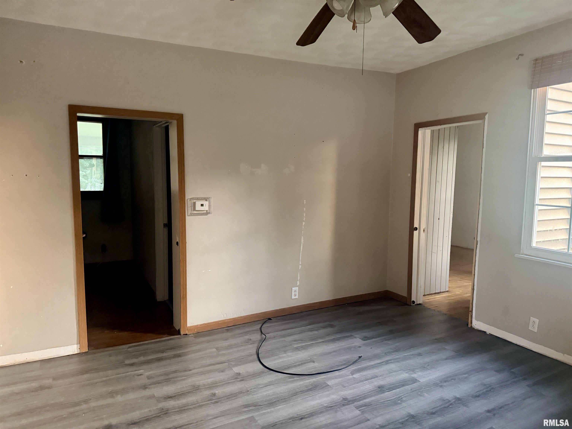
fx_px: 397
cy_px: 214
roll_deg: -0.9
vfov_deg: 56.8
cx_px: 286
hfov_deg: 71.6
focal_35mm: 24
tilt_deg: -5.5
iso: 1000
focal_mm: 6.76
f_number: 1.78
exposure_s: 1/32
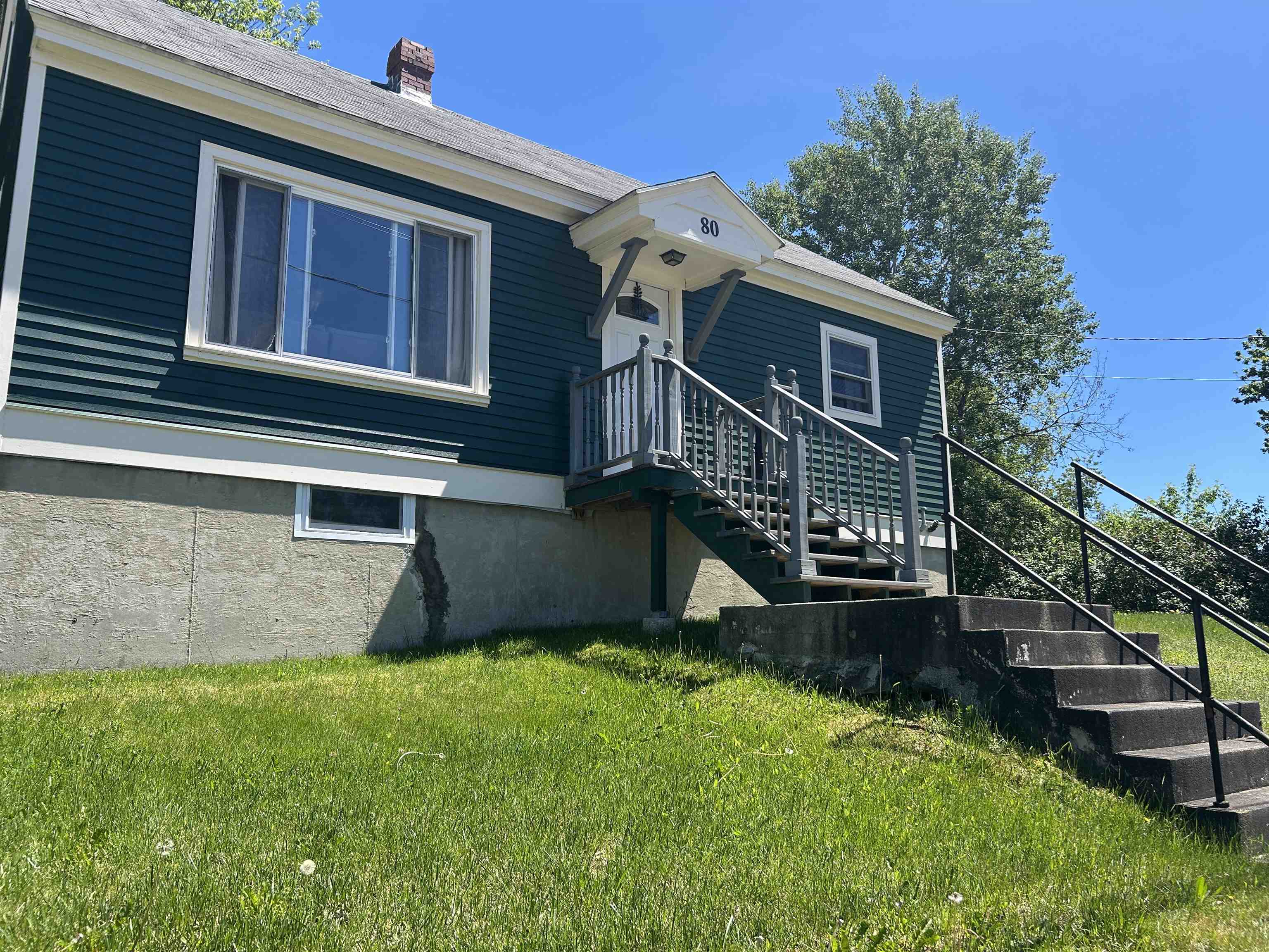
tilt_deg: +12.0
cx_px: 634
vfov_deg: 53.1
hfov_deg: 67.3
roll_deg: +1.4
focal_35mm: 26
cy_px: 476
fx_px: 953
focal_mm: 5.7
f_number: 1.5
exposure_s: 1/2008
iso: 50
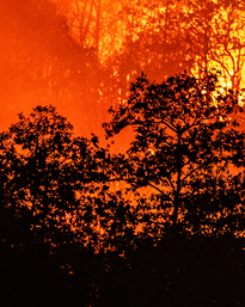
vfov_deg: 1.4
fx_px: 13021
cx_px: 525
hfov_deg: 1.1
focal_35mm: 1434
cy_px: 98
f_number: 5.6
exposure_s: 1/1.25
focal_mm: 313
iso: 5000
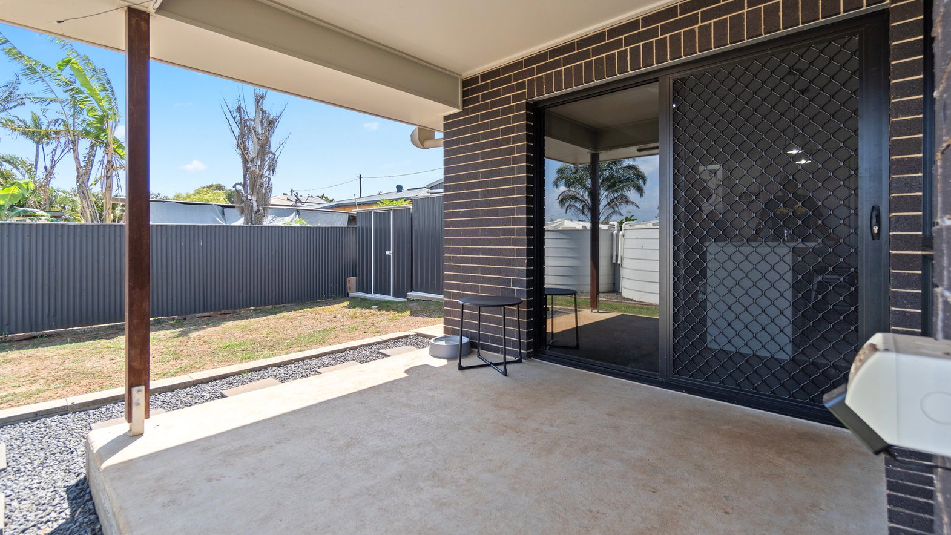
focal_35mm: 16
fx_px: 404
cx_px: 472
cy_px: 233
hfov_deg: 99.4
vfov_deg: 66.8
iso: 100
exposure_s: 1/200
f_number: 4.5
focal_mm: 10
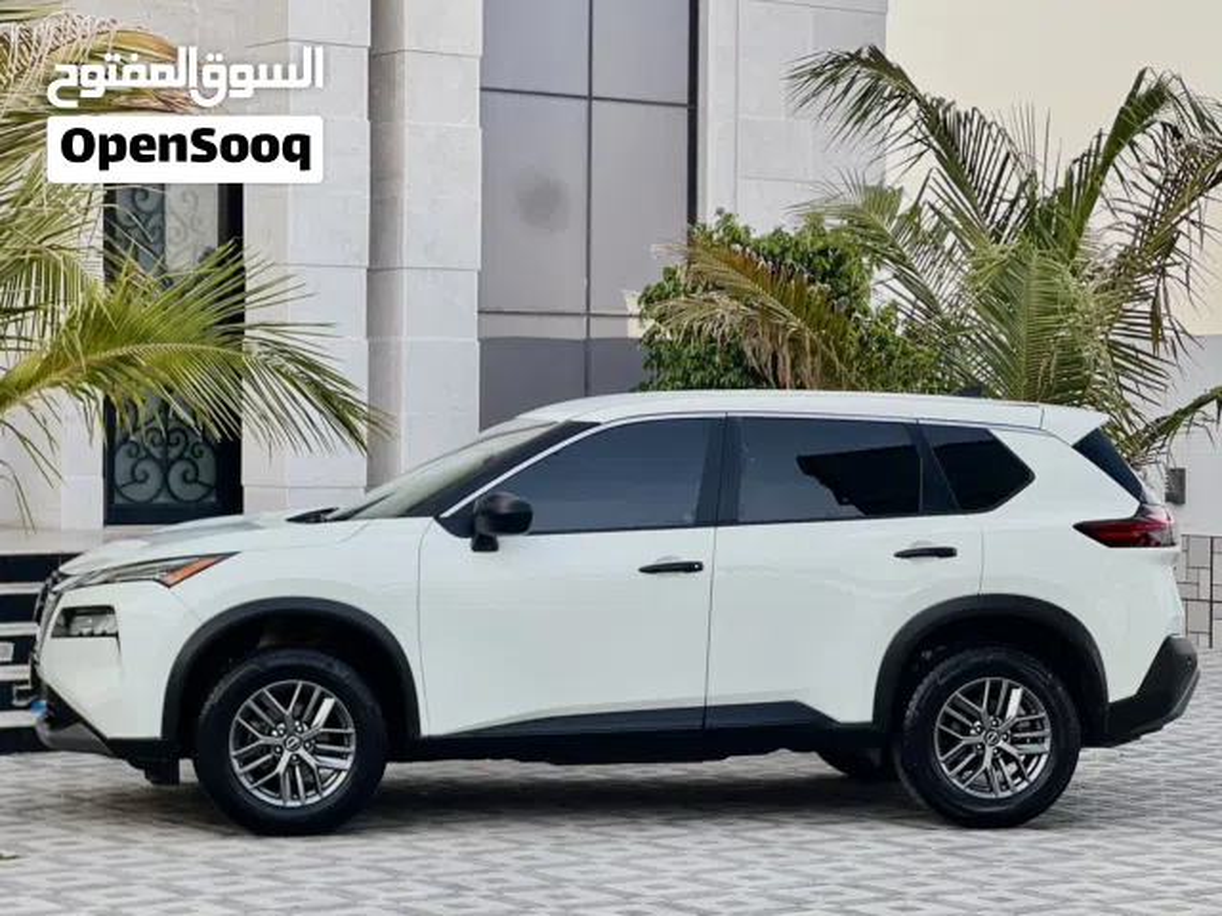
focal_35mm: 77
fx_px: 2718
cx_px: 611
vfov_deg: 19.1
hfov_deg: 25.3
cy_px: 458
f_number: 2.8
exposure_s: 1/121
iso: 50
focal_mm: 9
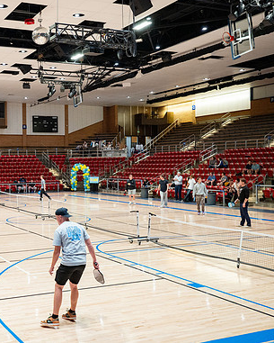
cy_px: 170
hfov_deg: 32.0
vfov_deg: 41.1
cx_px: 34
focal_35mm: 45
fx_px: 456
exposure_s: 1/400
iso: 2000
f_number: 2.8
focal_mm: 31.5
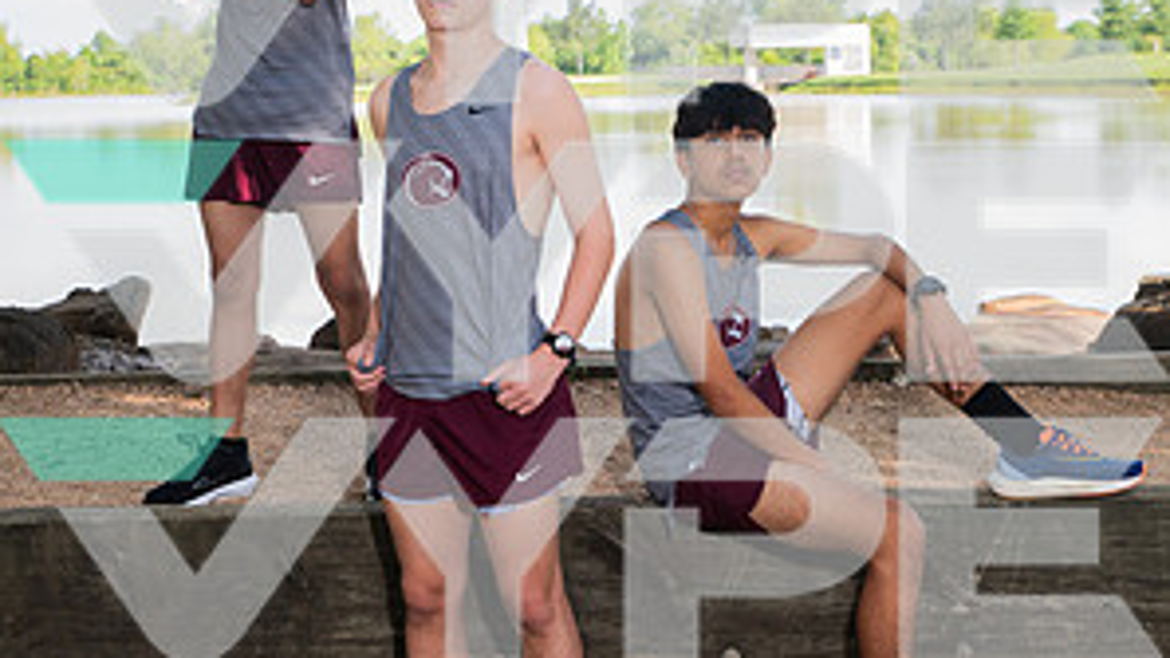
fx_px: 2265
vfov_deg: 16.5
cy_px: 264
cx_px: 587
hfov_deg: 29.0
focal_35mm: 73
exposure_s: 1/200
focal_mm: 46
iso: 320
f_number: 7.1
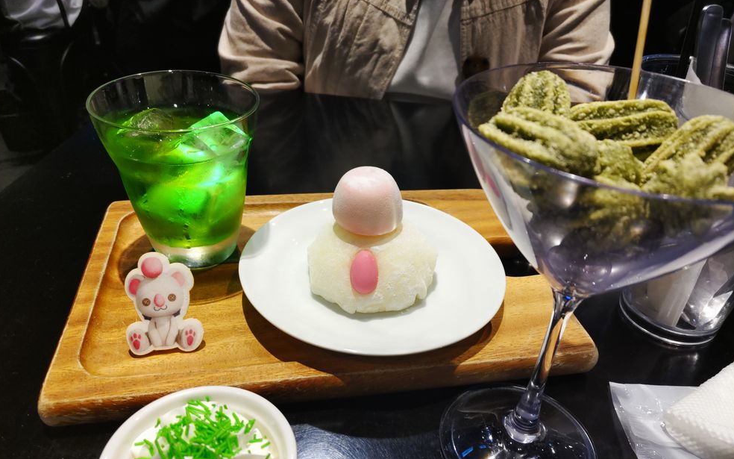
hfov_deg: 66.5
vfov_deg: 44.3
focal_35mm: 28
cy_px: 276
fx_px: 560
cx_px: 365
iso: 198
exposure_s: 1/50
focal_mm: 4.8
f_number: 1.79
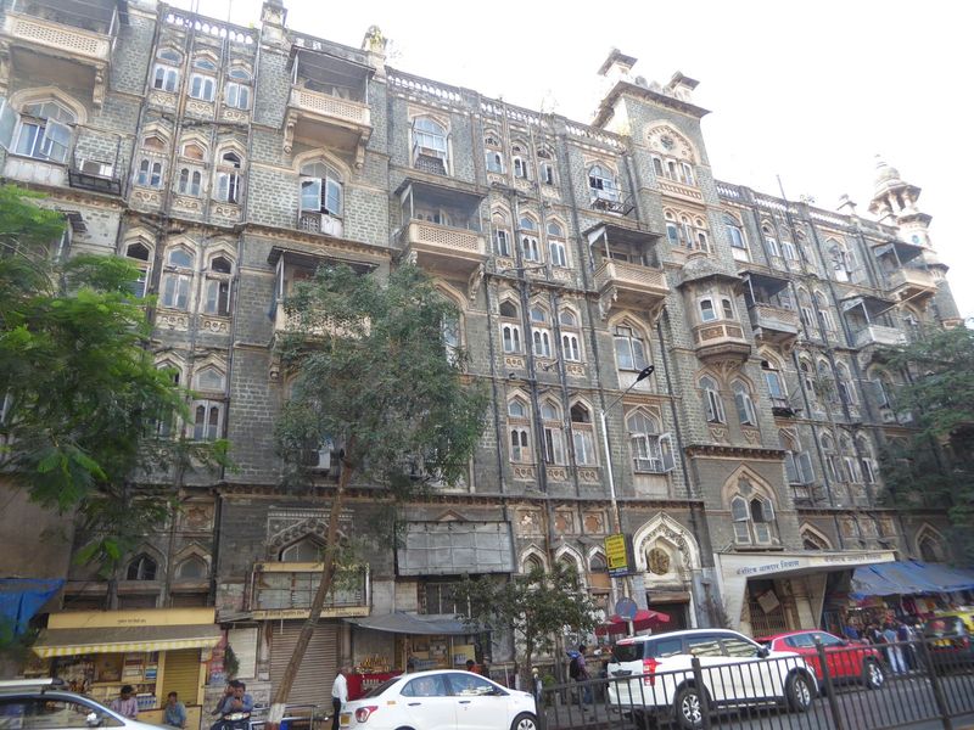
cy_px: 365
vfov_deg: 56.8
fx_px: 675
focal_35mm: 24
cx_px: 487
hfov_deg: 71.6
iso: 80
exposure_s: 1/100
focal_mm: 4.3
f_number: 3.3
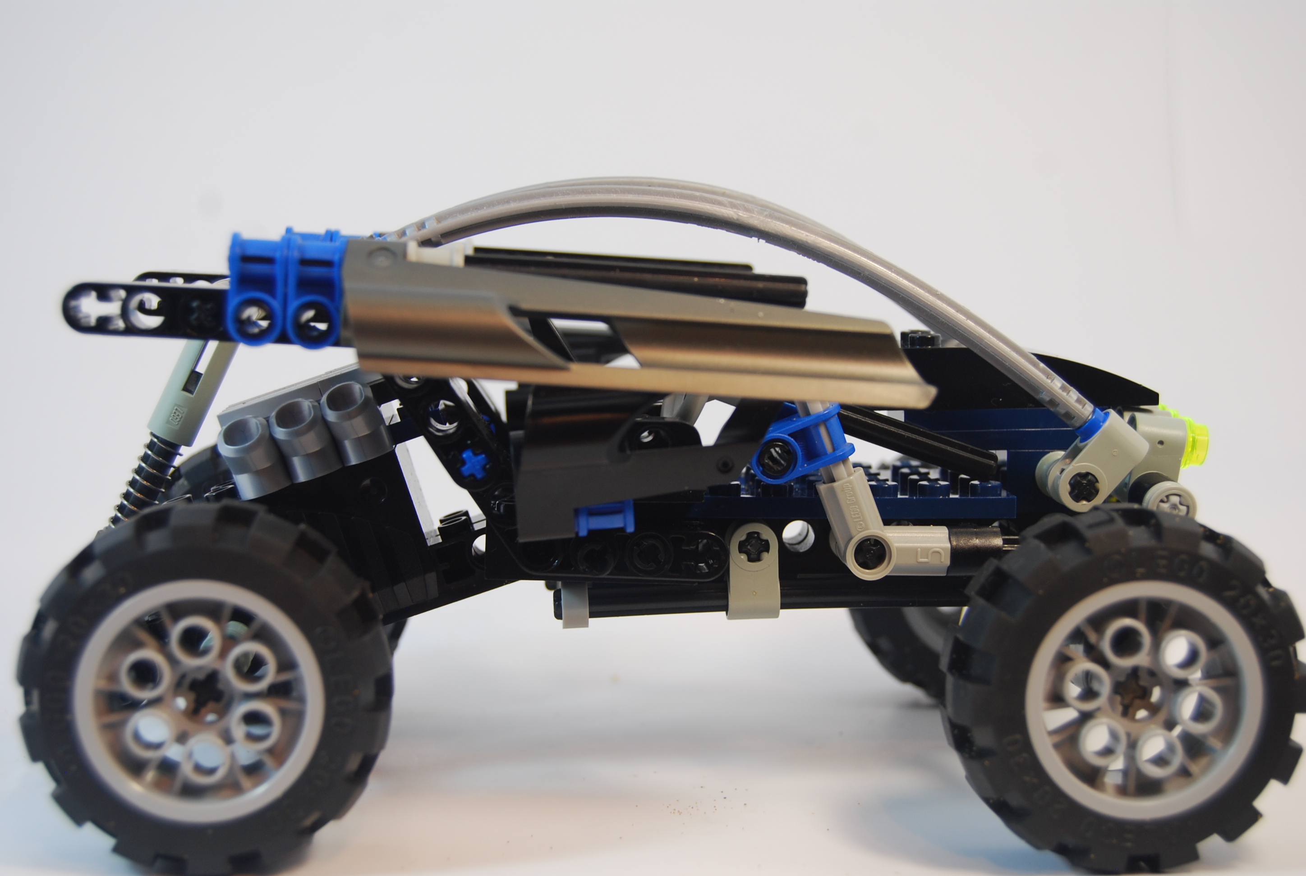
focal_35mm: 60
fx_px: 2181
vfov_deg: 22.7
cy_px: 438
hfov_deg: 33.3
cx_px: 653
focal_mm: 40
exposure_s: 1/60
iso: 200
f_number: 5
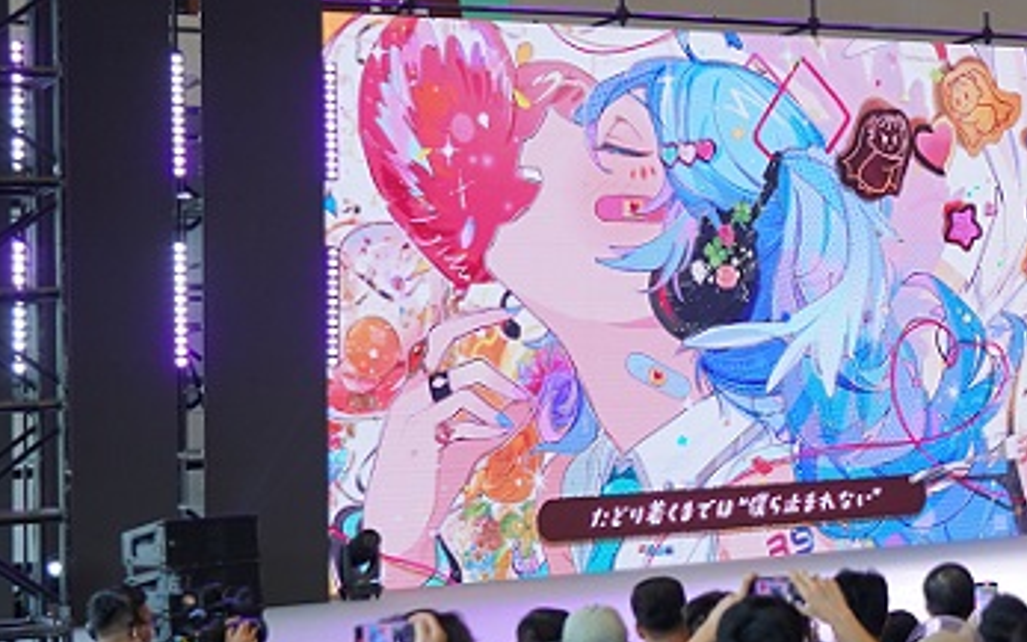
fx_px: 2184
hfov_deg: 24.6
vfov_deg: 16.7
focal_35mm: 78
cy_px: 244
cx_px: 1142
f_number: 4
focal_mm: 32
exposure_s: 1/160
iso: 640
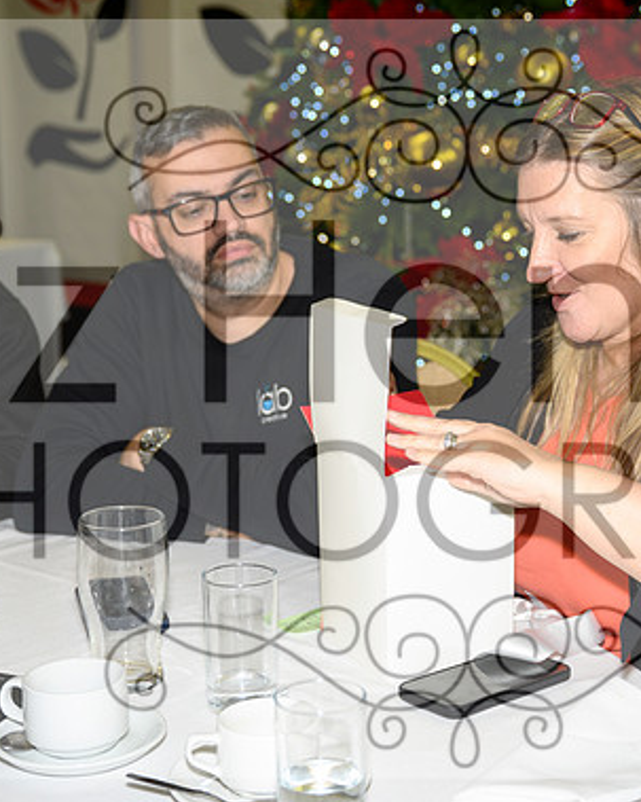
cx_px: 463
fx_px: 1566
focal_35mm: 66
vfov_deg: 28.7
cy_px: 398
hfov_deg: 23.0
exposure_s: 1/100
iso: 1600
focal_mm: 46
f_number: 4
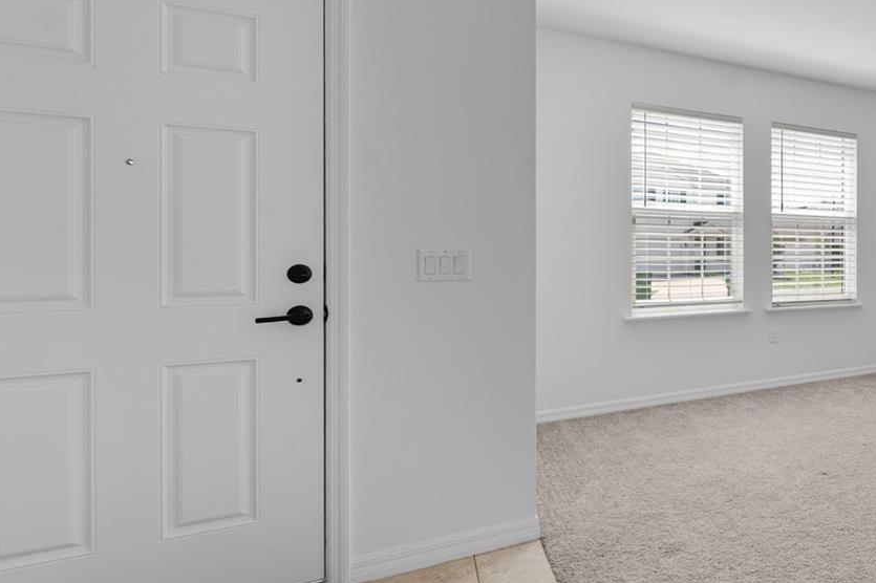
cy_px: 238
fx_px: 559
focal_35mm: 23
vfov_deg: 54.7
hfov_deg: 62.0
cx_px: 812
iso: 200
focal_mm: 12
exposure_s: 1/6
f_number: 8
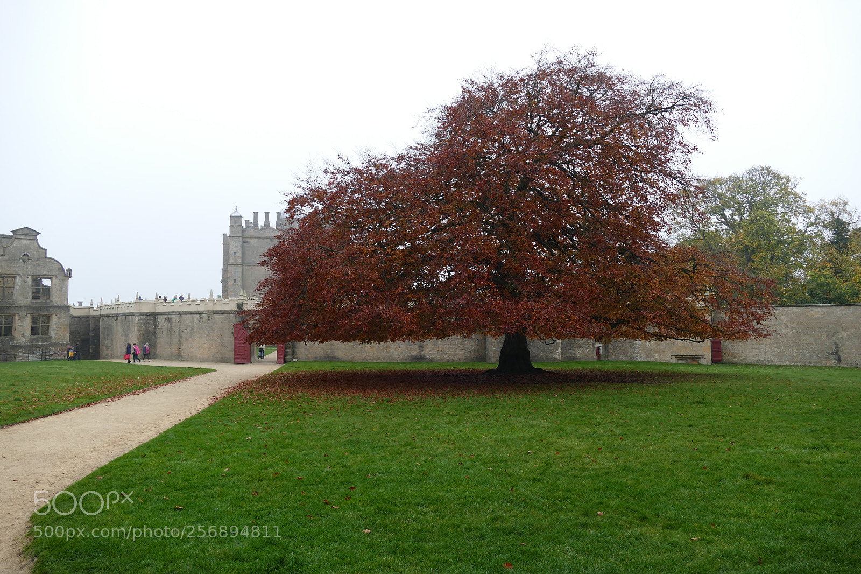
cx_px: 430
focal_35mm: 25
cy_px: 287
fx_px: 598
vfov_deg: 51.3
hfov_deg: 71.5
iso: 125
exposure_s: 1/250
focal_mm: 9.12
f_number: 2.8
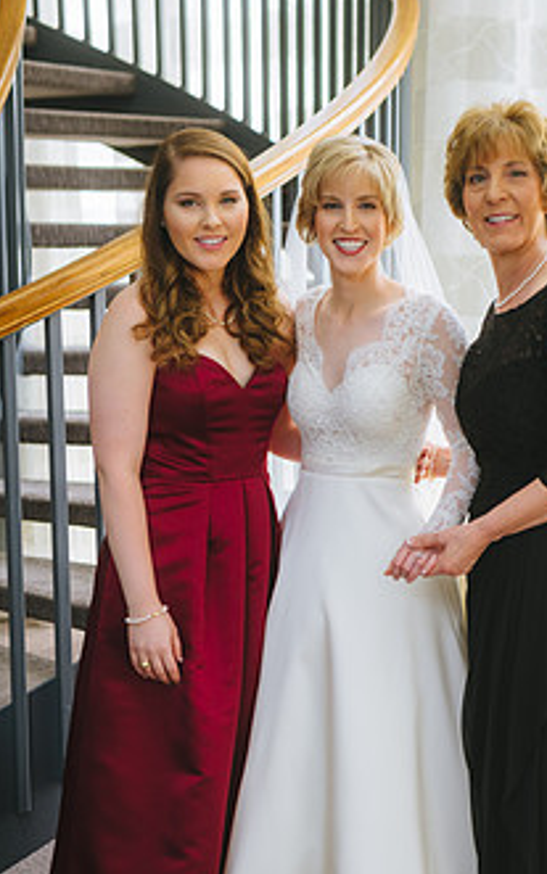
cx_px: 370
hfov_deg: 18.1
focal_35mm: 72
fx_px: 1717
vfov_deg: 28.6
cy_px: 496
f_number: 2.8
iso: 200
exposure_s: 1/125
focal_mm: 52
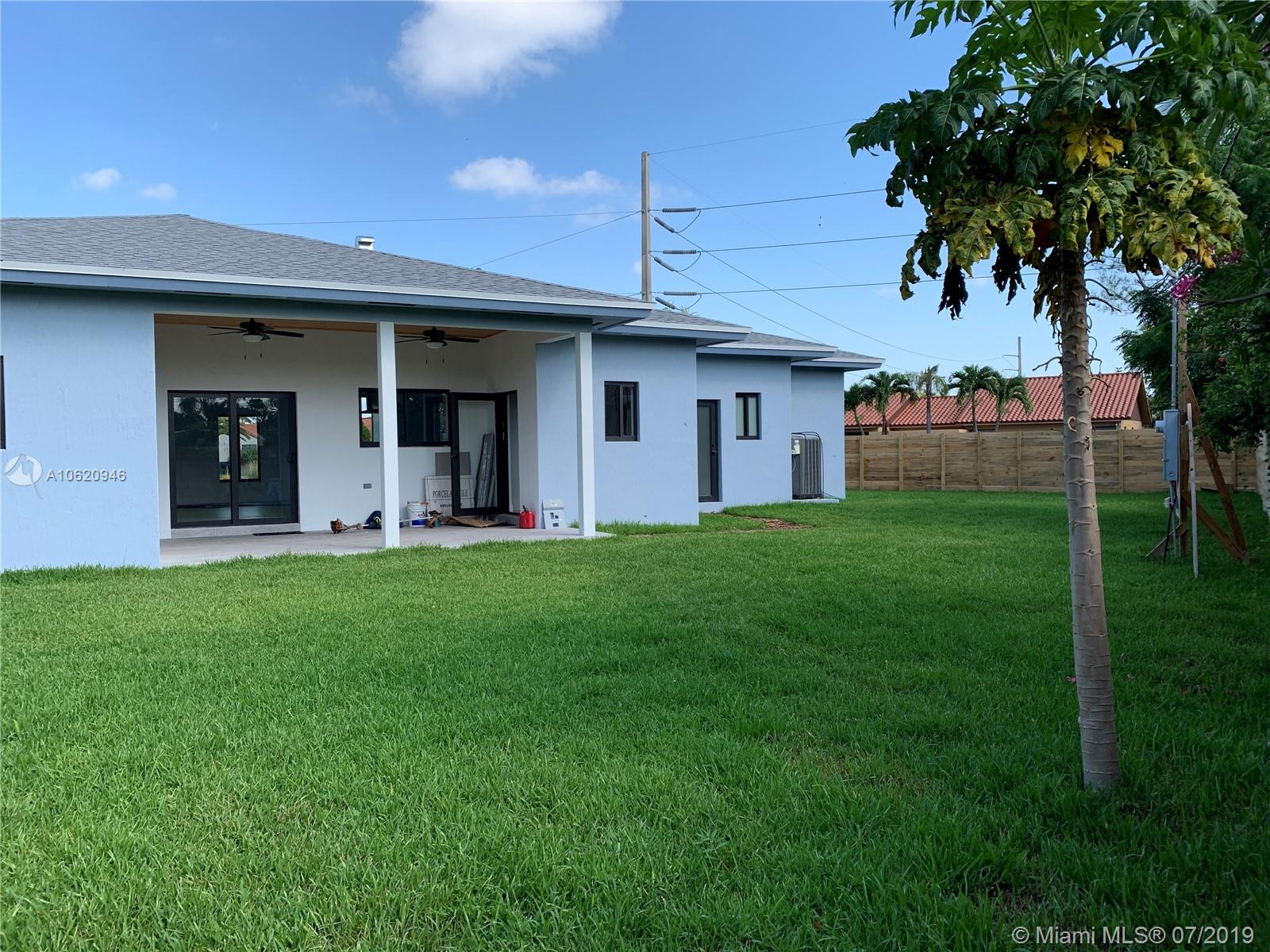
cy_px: 476
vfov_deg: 53.1
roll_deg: +0.1
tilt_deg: -1.9
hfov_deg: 67.3
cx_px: 635
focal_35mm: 26
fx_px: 954
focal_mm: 4.25
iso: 25
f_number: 1.8
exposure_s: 1/1043
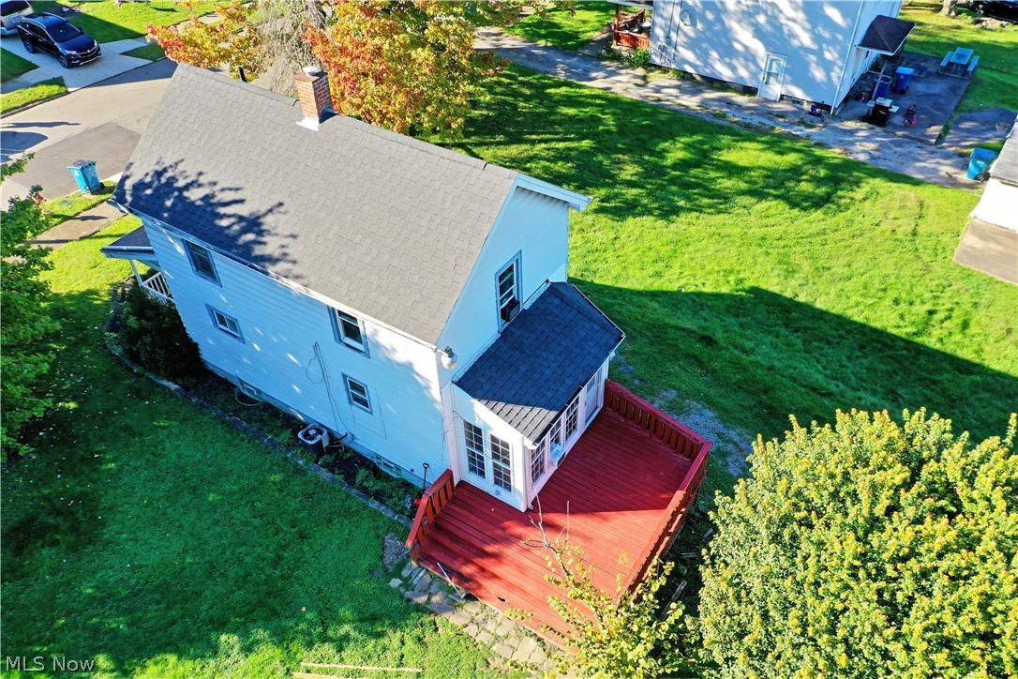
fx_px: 792
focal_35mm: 28
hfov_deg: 65.5
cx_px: 509
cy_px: 340
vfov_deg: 46.4
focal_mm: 10.26
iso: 100
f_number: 4.5
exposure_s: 1/160
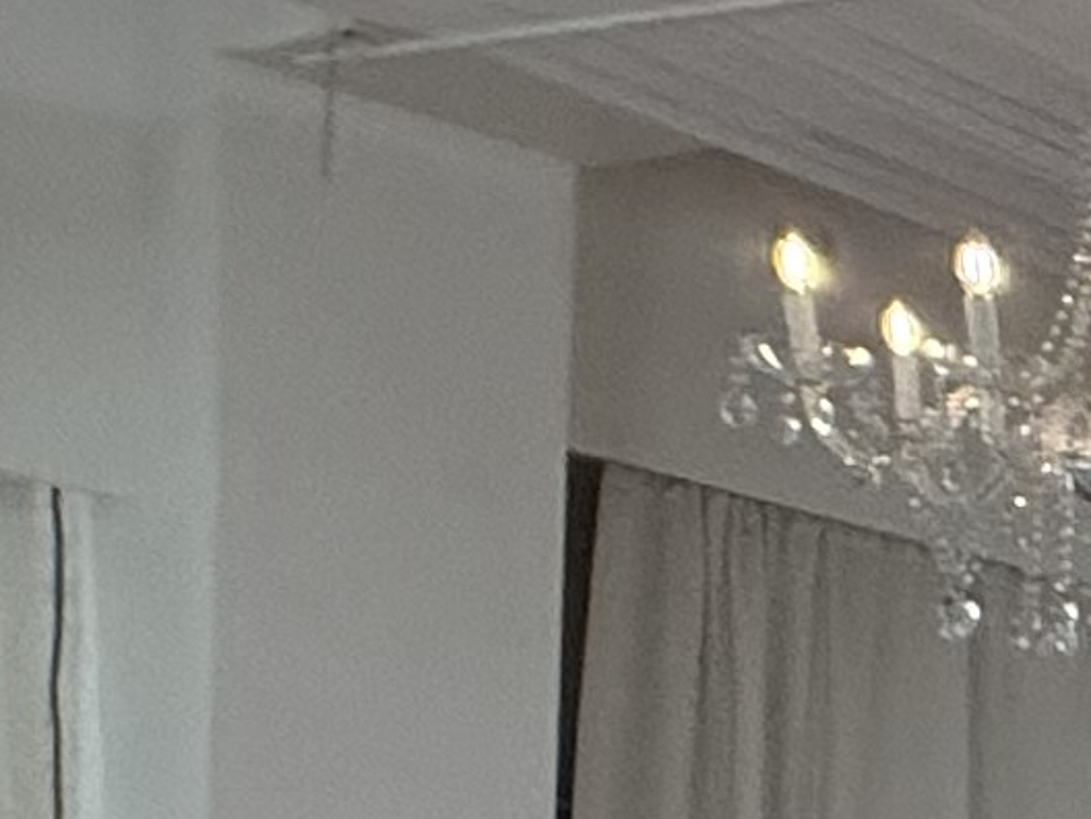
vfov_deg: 12.0
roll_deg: -4.4
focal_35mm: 107
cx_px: 3984
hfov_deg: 9.1
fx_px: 3372
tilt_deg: -3.0
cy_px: 1731
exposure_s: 1/120
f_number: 2.2
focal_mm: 2.22
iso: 200
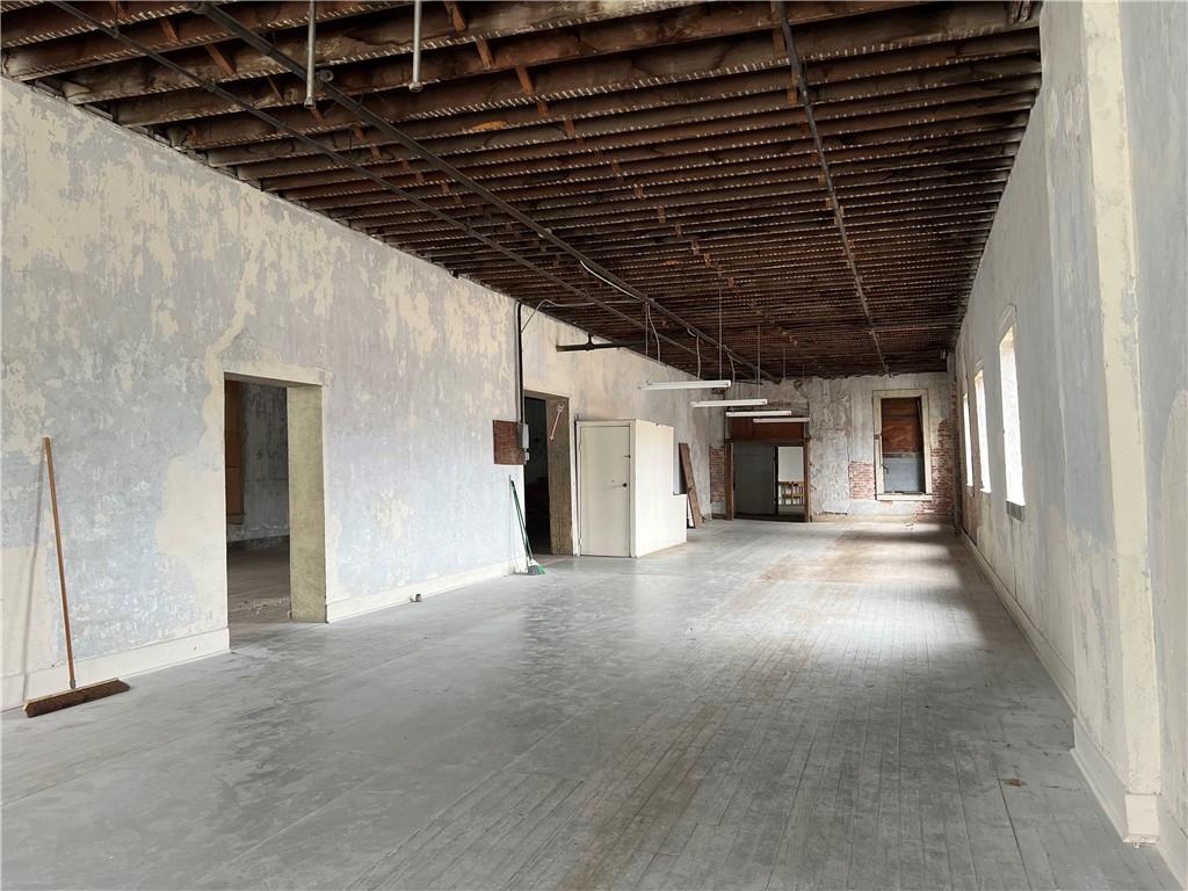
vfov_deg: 53.1
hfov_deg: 67.3
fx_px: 892
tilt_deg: +1.6
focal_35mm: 26
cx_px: 594
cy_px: 446
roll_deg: +0.2
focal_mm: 5.7
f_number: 1.5
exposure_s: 1/117
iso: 125
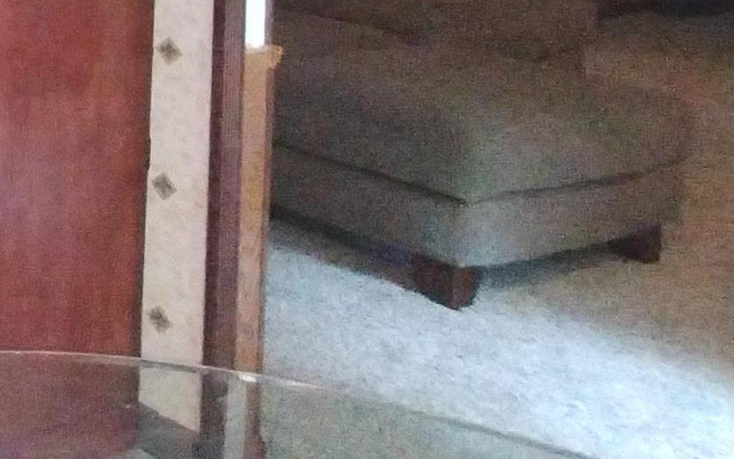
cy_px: -174
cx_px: -593
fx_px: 1240
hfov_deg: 21.4
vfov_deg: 19.0
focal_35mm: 62
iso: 1128
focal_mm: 1.66
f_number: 2.2
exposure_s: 1/30
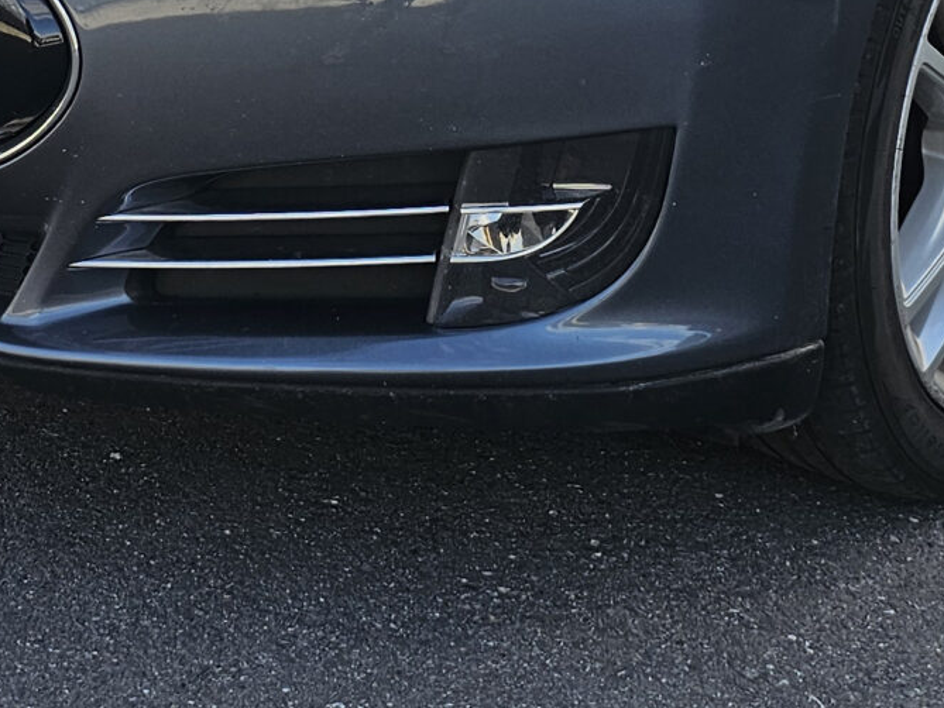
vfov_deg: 15.9
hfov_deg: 22.2
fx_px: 2400
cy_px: -217
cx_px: 341
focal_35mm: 88
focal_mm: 6.3
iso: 16
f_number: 1.7
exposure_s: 1/251
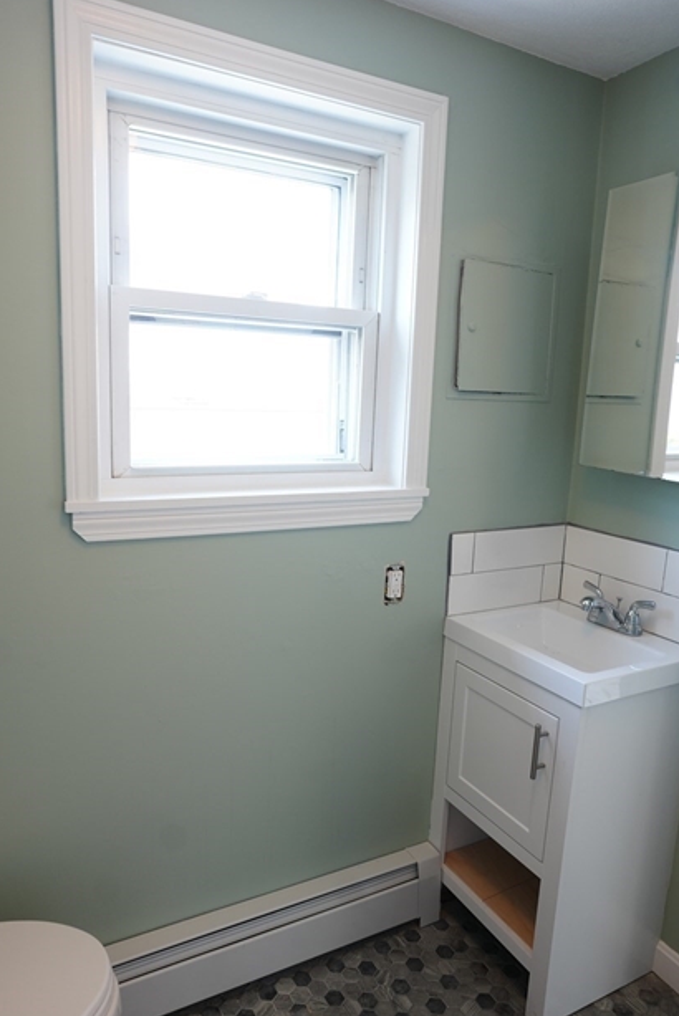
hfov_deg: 51.3
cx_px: 315
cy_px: 518
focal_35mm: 25
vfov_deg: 71.5
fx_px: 706
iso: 500
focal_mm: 20
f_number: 4
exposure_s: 1/50
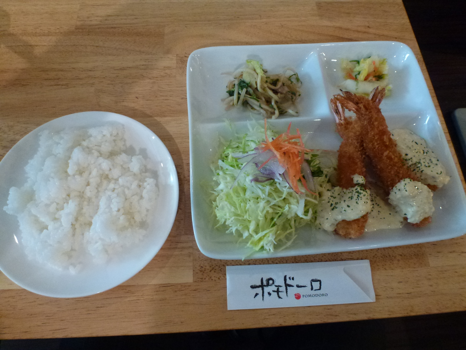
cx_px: 233
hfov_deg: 71.6
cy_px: 175
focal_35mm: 24
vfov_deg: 56.8
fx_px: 323
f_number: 3.3
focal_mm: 4.3
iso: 400
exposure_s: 1/30
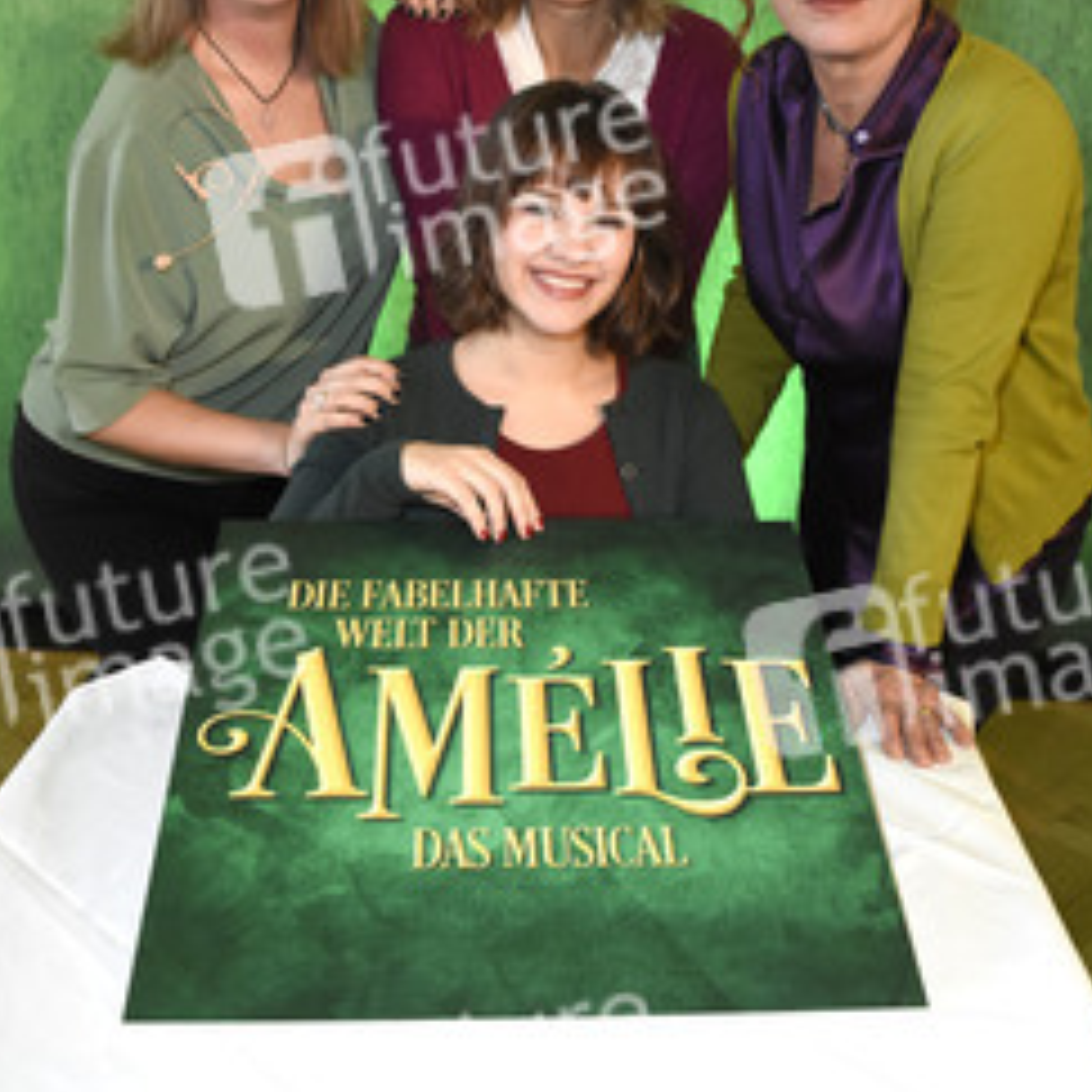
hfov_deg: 40.0
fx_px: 1499
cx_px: 566
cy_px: 427
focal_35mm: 42
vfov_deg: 39.8
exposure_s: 1/125
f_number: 6.3
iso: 1600
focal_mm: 20
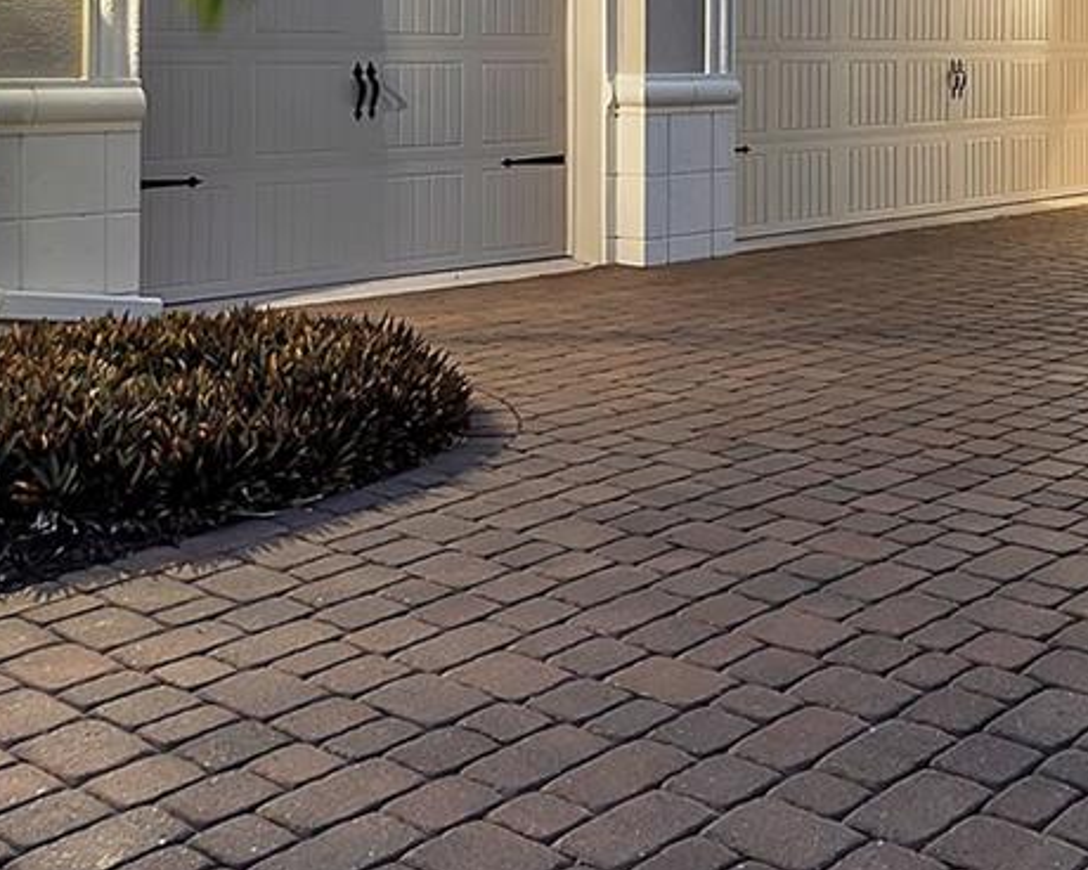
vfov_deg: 29.4
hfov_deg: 36.0
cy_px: 64
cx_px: 956
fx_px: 1578
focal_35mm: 49
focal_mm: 10
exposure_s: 8
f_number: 8
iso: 100
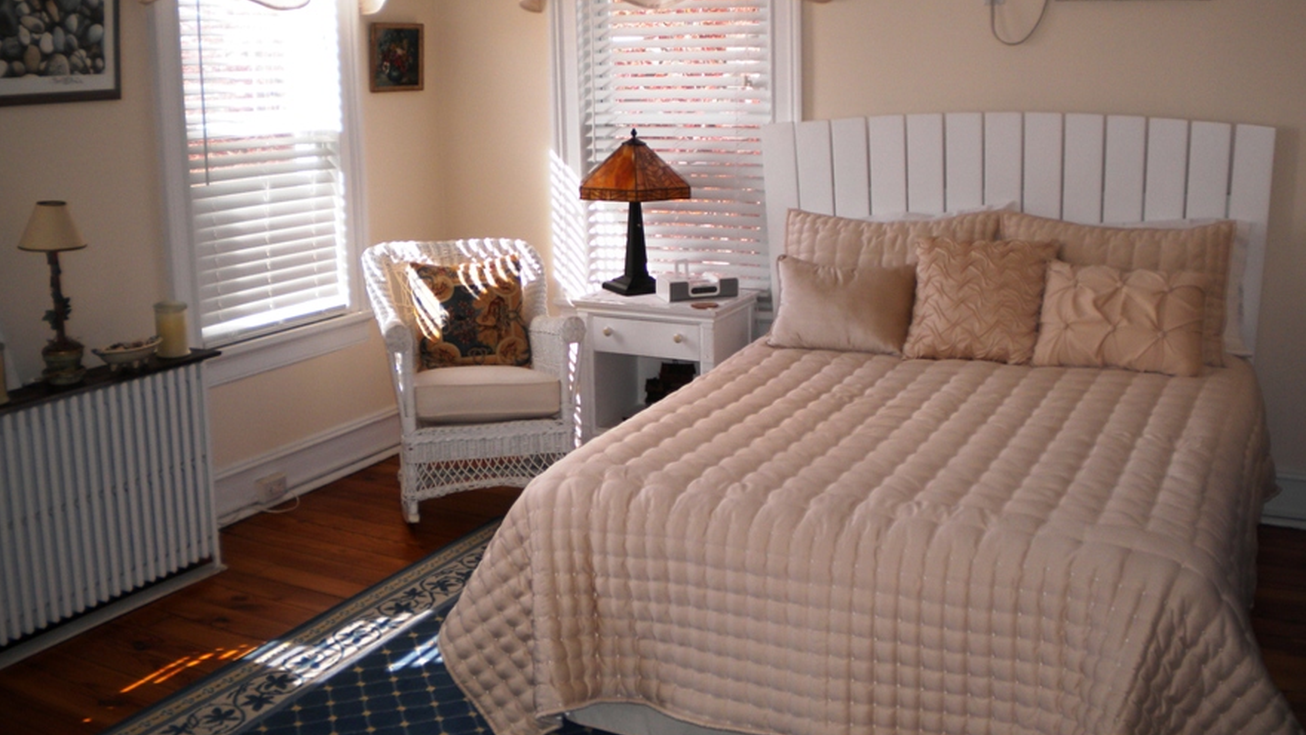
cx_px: 653
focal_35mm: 39
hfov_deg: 51.6
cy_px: 302
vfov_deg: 30.4
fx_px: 1351
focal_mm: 6.3
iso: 80
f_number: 3.1
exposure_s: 1/129
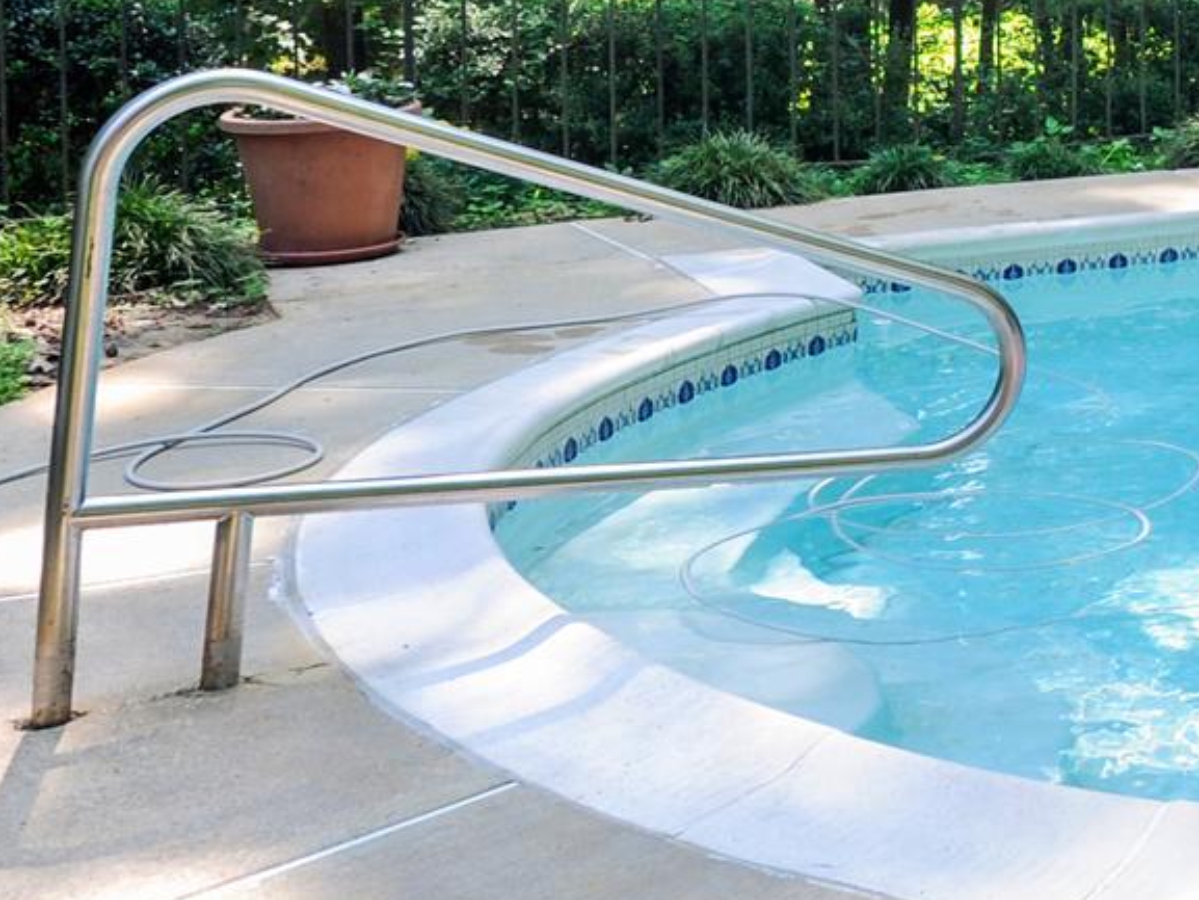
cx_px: 1851
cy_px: -54
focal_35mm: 58
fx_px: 2009
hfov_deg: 24.7
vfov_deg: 23.9
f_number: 5.6
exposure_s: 1/125
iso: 200
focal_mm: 17
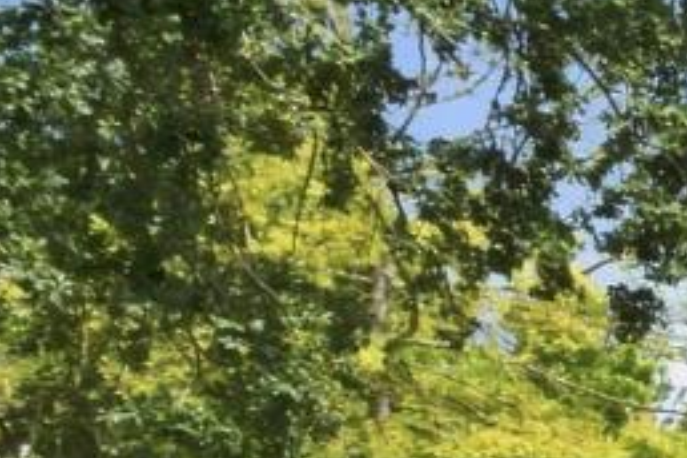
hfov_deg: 12.3
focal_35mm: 93
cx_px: 1941
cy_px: 711
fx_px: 1775
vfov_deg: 13.7
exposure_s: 1/125
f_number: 16
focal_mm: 16
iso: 320
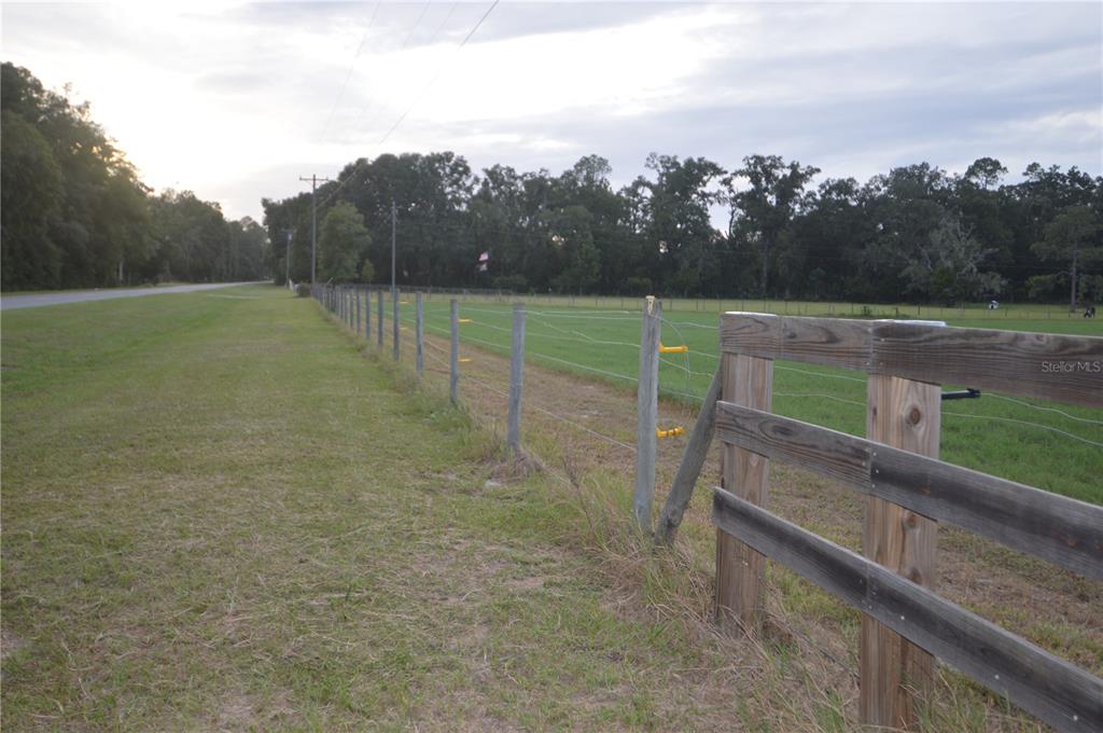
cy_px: 366
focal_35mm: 33
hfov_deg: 57.3
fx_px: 1010
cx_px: 552
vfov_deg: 39.9
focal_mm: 22
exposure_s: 1/125
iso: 100
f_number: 4
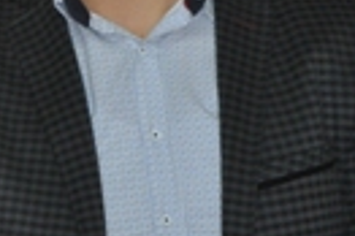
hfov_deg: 6.2
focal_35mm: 323
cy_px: -96
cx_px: -423
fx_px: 3181
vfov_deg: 4.2
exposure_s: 1/60
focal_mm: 44
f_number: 4.2
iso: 800
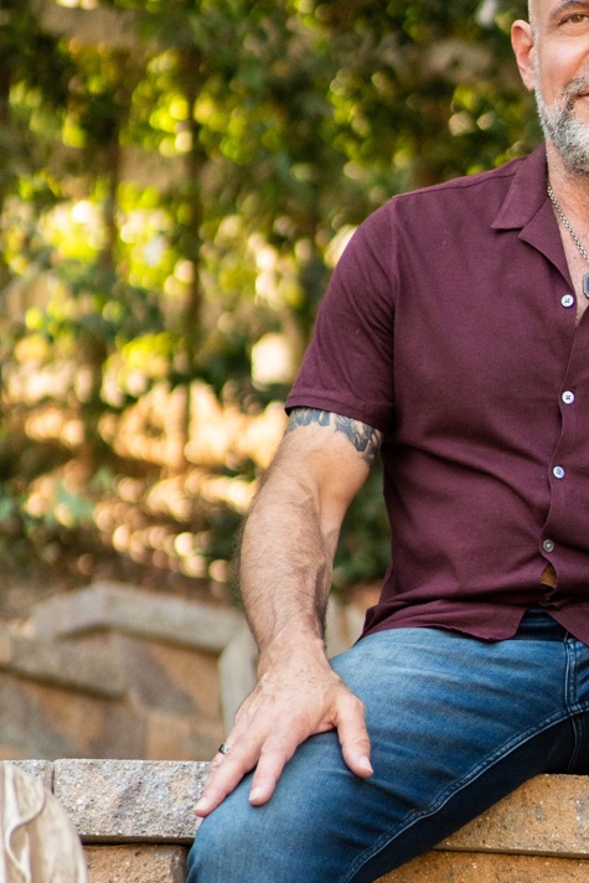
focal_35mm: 139
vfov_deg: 14.7
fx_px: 3409
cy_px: 692
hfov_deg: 9.9
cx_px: 265
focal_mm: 55
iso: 2000
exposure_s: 1/5000
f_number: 1.8
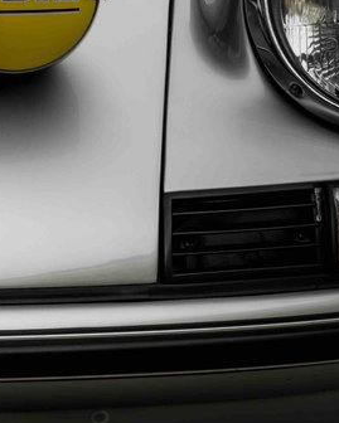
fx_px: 2971
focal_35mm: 237
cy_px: 193
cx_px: -301
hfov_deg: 6.4
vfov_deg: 8.2
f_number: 7.1
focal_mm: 83
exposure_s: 1/320
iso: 500
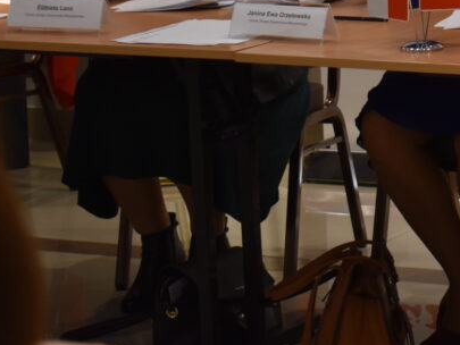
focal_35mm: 192
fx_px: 2558
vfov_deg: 7.6
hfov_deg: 10.0
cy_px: -87
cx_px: 651
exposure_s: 1/80
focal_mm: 45
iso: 400
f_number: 5
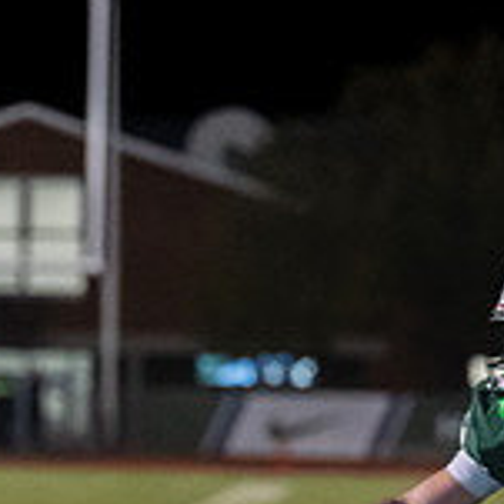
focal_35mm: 462
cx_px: -450
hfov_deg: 3.8
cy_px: 553
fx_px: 7610
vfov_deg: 3.8
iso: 4000
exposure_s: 1/1000
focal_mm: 108
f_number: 2.8
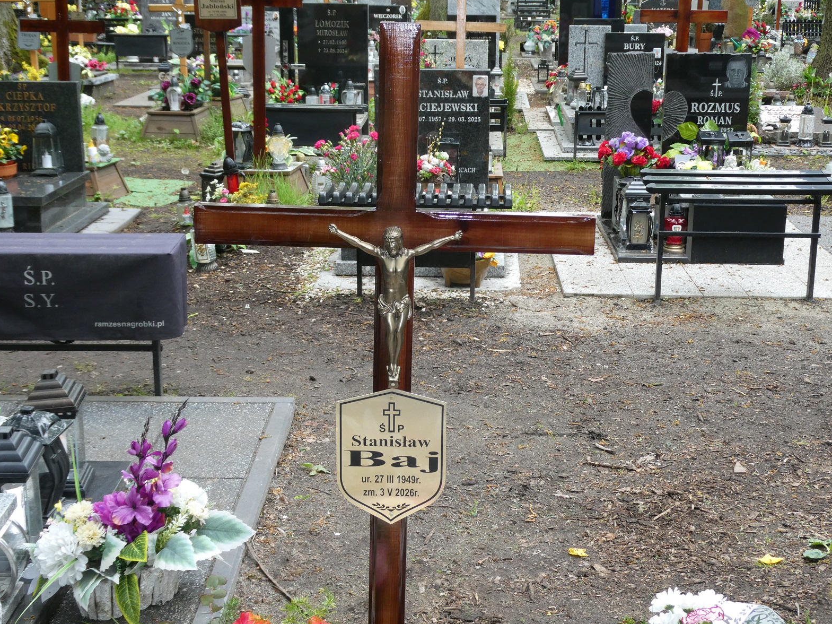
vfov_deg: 28.5
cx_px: 410
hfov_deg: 37.5
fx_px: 1226
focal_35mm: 51
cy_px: 311
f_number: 4.1
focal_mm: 9
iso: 200
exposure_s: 1/60
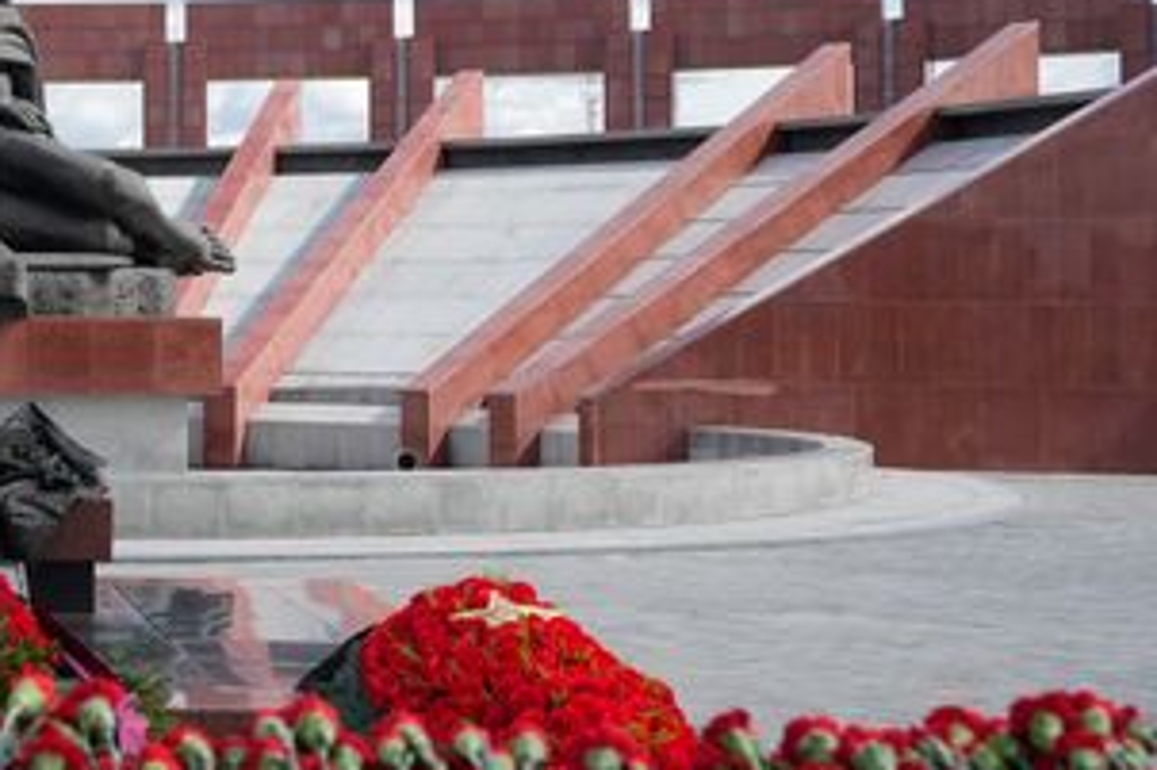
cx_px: -170
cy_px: 253
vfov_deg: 16.8
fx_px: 2602
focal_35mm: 81
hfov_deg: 23.3
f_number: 5
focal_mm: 35
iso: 320
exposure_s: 1/1000
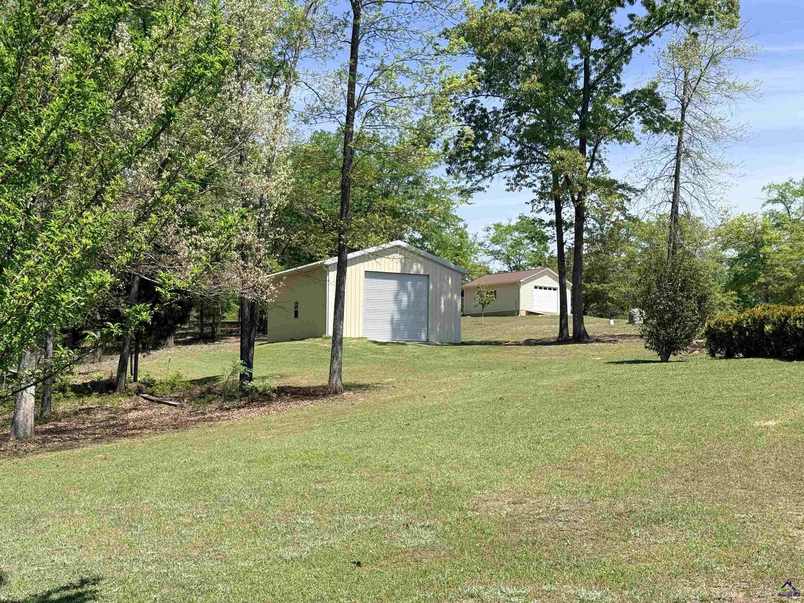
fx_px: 1115
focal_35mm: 48
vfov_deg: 30.3
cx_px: 402
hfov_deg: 39.7
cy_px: 302
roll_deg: -2.2
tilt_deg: +5.0
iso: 64
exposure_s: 1/3096
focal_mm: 6.76
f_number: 1.78
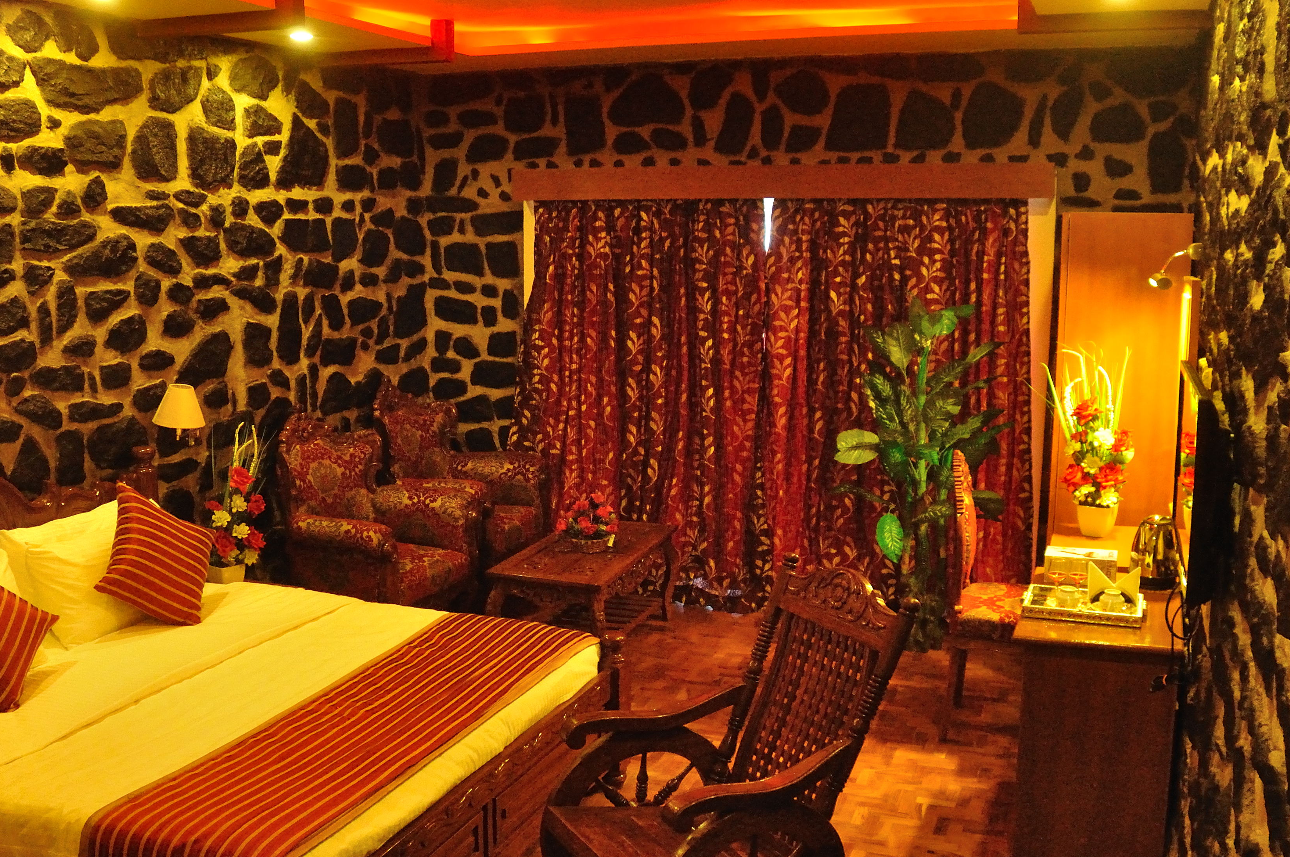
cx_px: 666
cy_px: 499
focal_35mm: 39
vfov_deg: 34.1
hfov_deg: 49.6
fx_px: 1396
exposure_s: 1/25
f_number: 4
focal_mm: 20
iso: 3200
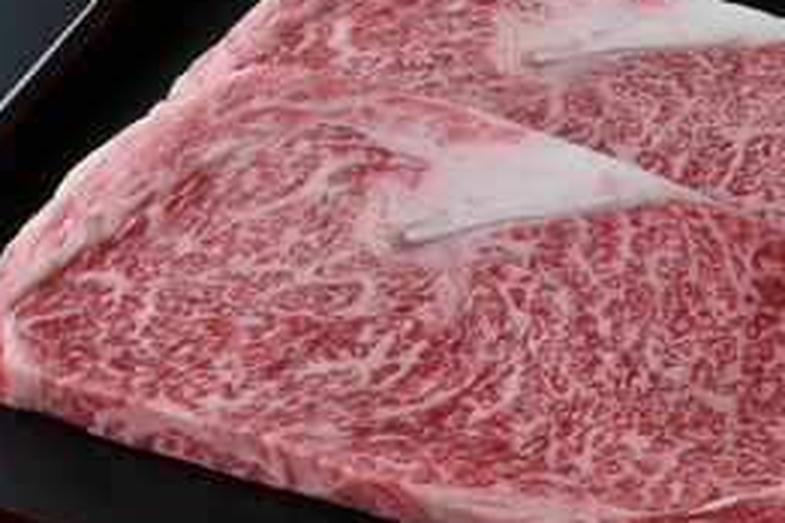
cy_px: 284
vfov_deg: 8.3
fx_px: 3603
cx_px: 544
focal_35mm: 165
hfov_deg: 12.4
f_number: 16
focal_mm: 45
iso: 720
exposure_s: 1/80
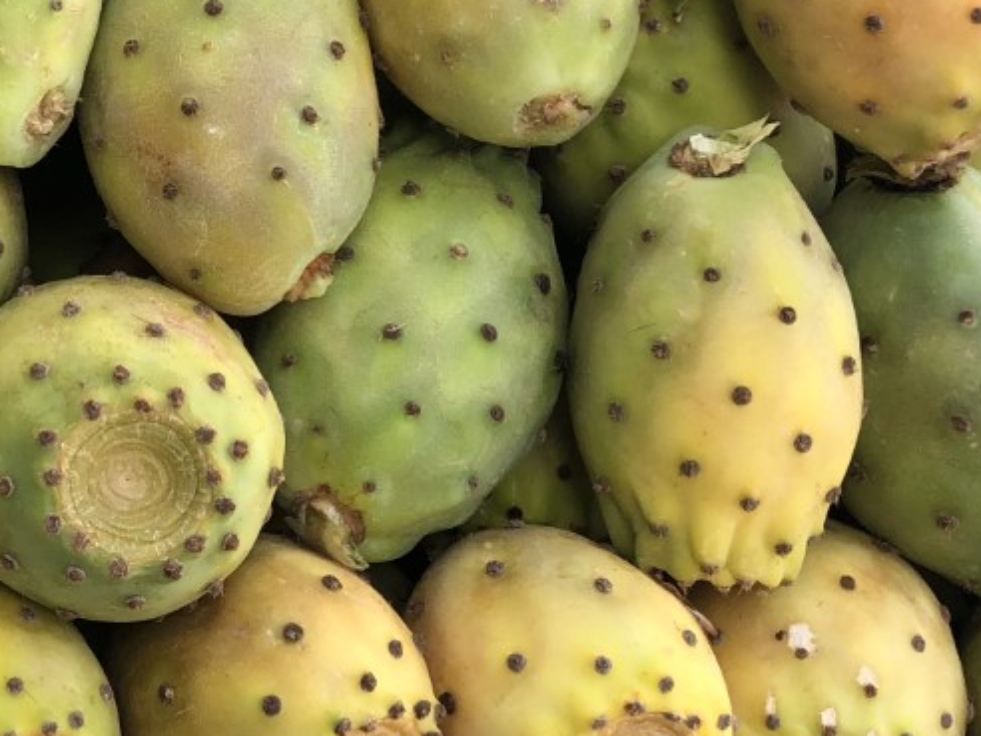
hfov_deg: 22.9
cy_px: 30
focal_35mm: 82
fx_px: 2324
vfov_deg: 17.6
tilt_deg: -45.0
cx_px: 2
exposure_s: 1/308
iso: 20
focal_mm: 3.99
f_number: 1.8
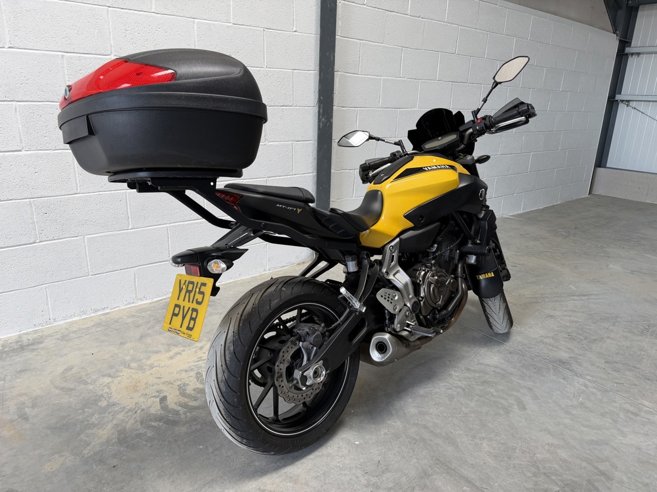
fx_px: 456
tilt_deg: -17.2
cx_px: 328
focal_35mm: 24
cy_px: 246
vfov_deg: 56.8
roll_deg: -2.0
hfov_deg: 71.6
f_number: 1.78
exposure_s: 1/121
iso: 100
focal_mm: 6.76
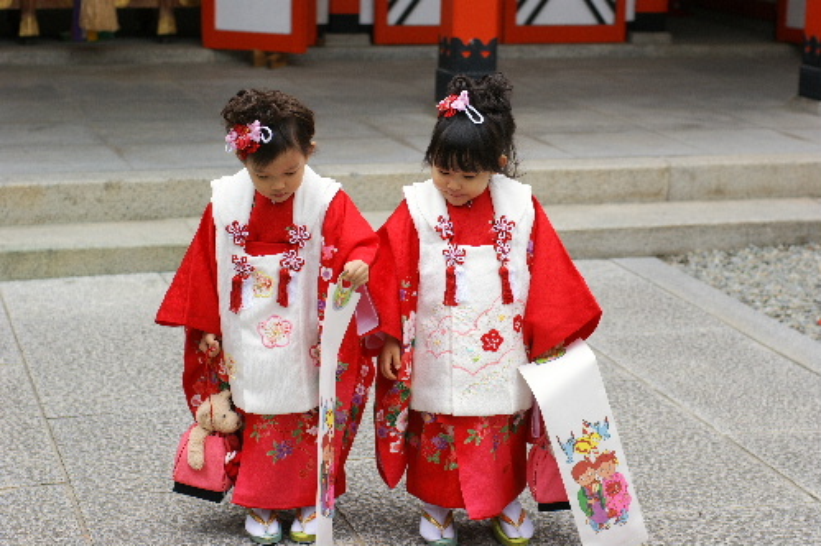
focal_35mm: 75
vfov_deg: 18.2
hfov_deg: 27.0
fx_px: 1709
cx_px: 410
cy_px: 273
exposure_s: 1/320
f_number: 3.5
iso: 100
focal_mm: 50
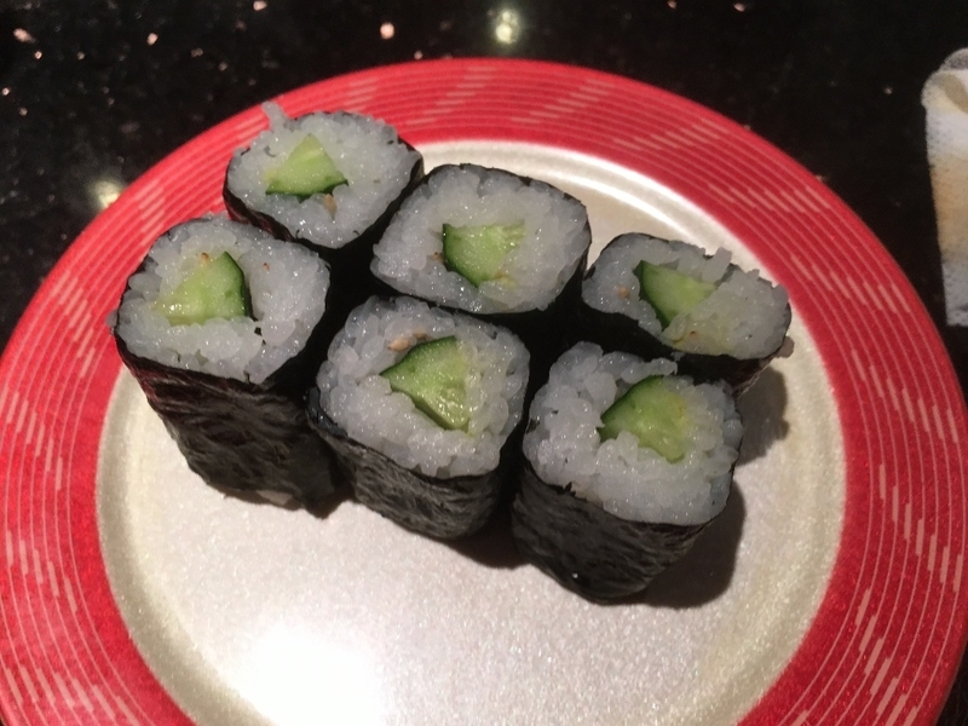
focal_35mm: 29
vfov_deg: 48.2
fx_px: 811
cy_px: 363
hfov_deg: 61.7
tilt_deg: -60.1
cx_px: 484
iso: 40
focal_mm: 4.15
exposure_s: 1/30
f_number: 2.2
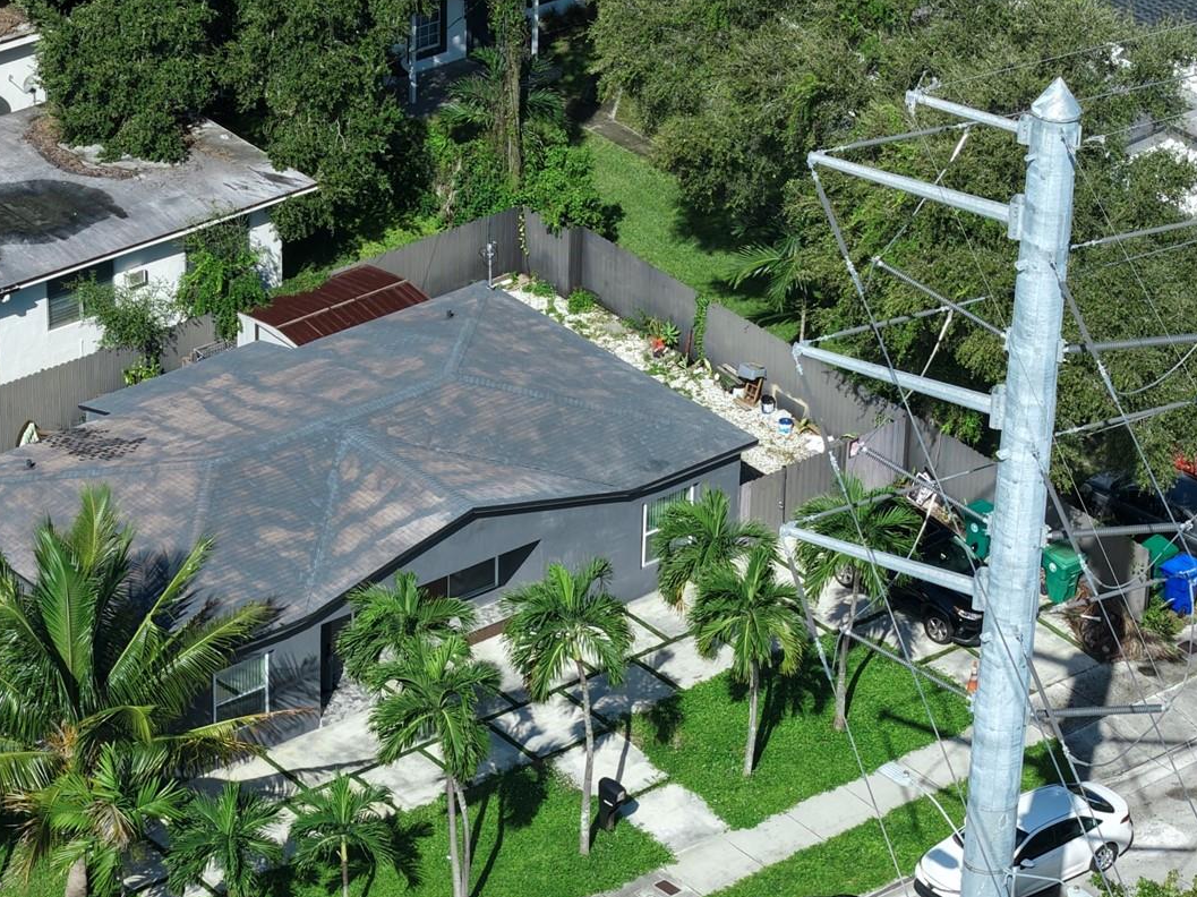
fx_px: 3664
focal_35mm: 106
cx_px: 350
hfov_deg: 18.5
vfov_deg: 13.9
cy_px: 542
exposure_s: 1/2000
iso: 160
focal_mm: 19.35
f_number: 2.8
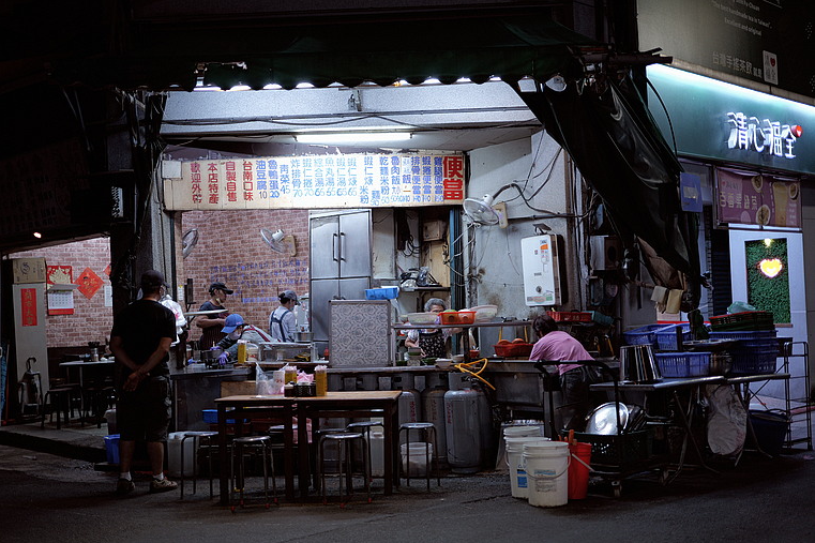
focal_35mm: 41
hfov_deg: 47.4
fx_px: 928
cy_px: 277
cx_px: 398
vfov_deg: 32.6
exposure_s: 1/125
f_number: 2
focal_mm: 40
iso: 800
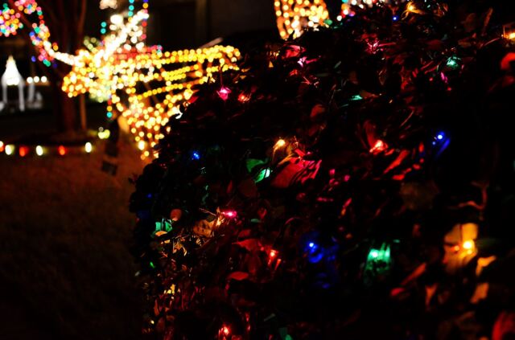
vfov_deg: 25.6
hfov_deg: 37.9
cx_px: 258
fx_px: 749
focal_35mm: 52
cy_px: 170
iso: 1600
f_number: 4
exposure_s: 1/25
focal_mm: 35
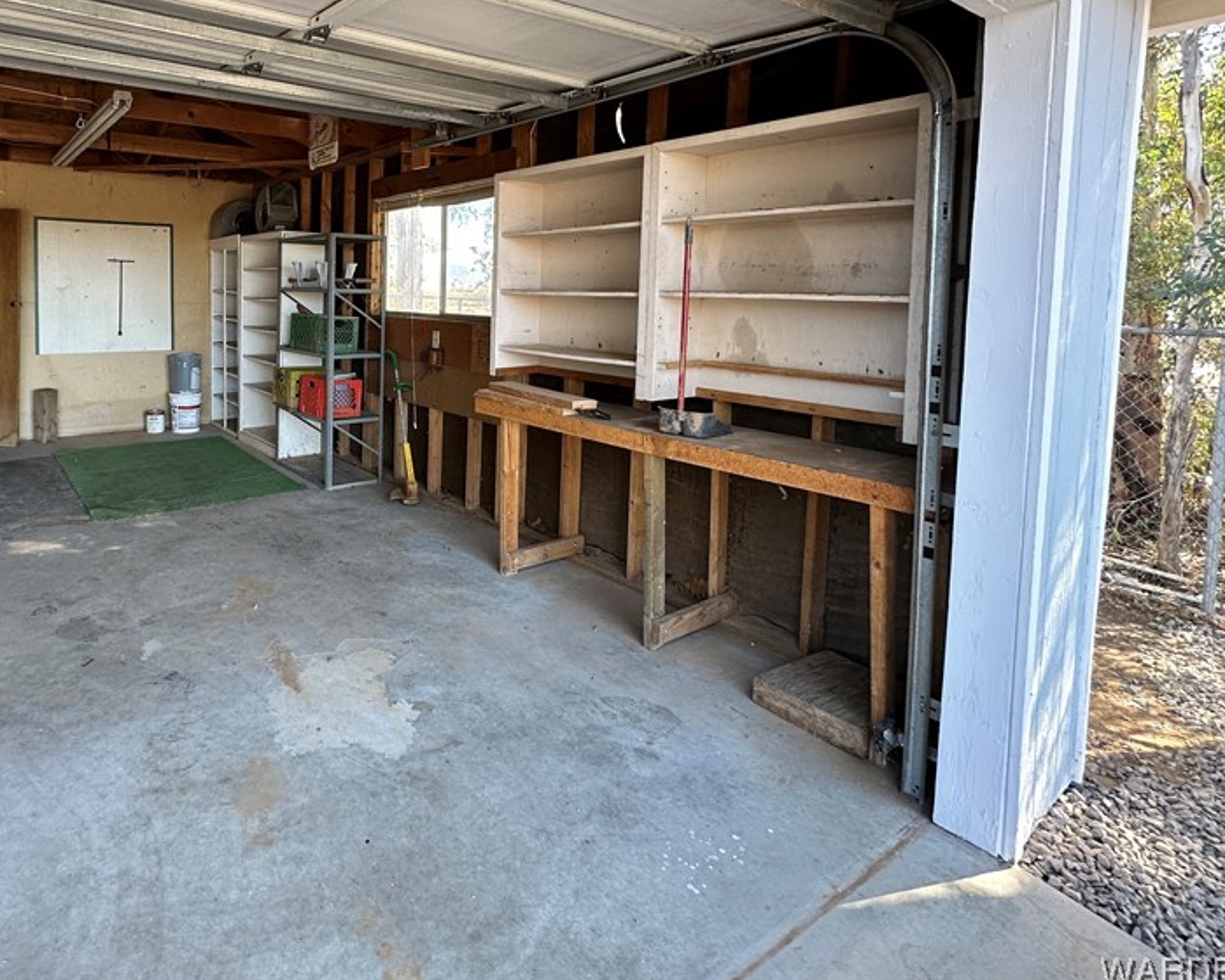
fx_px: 725
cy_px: 329
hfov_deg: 76.8
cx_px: 373
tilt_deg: -4.2
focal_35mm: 20
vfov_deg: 66.3
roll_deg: -1.3
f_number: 2.2
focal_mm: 2.22
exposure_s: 1/99
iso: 100
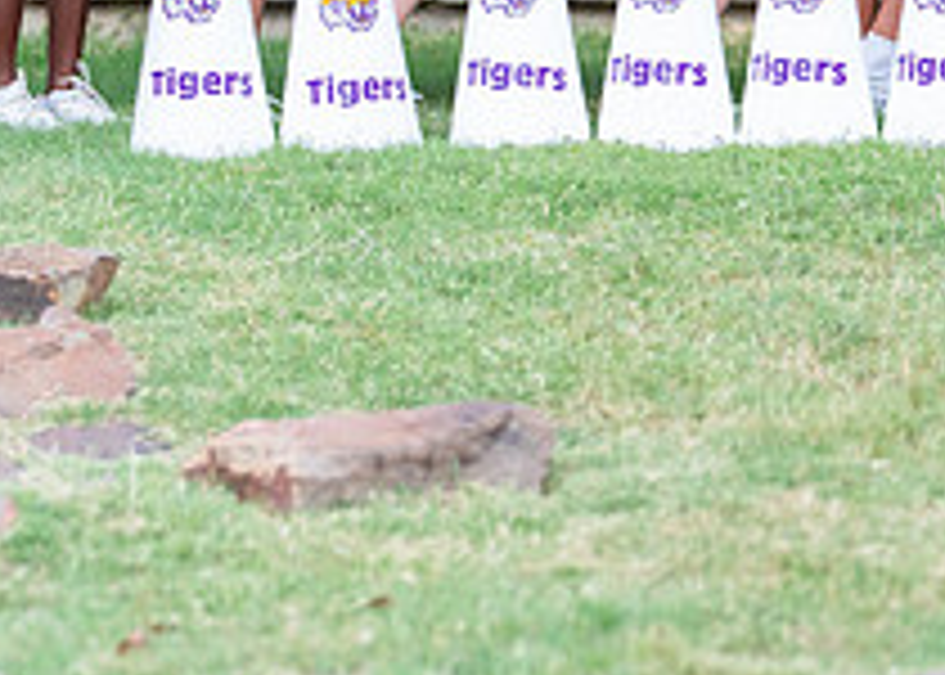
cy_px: -171
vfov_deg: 8.4
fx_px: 4536
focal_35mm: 169
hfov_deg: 11.6
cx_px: 1188
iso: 800
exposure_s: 1/640
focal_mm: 50
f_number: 1.6
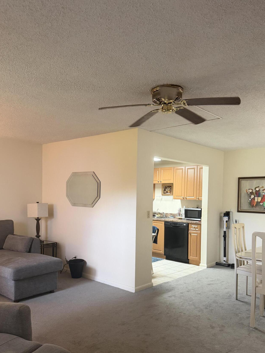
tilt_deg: -1.4
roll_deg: -1.0
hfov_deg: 48.2
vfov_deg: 61.3
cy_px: 206
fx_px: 296
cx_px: 128
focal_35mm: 29
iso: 320
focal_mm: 6.76
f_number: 1.78
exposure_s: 1/60
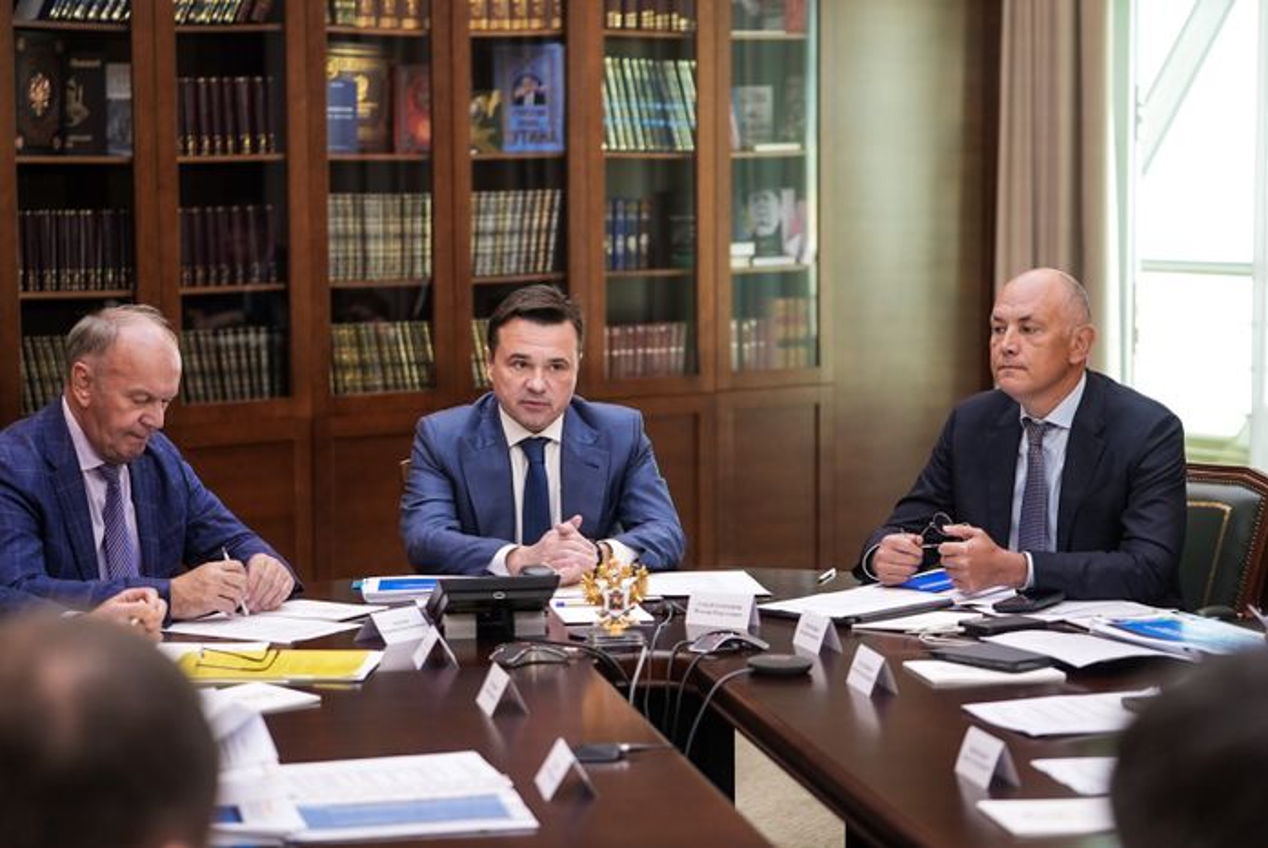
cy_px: 424
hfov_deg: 26.3
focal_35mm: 77
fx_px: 2714
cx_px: 634
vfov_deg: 17.8
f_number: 2.8
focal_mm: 77
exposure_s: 1/125
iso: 800
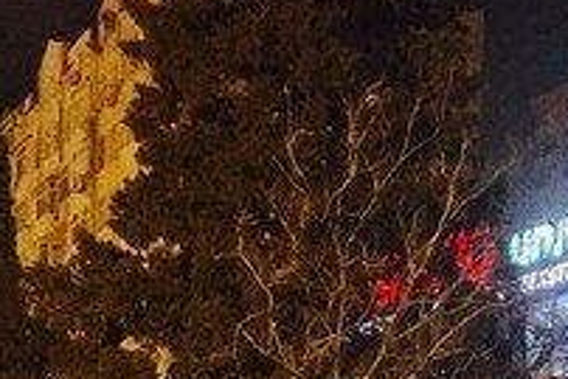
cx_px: 340
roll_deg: -2.0
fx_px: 1168
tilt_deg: -4.5
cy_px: 657
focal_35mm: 74
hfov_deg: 27.3
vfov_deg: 16.0
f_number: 2.2
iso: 320
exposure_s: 1/17
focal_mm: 4.15
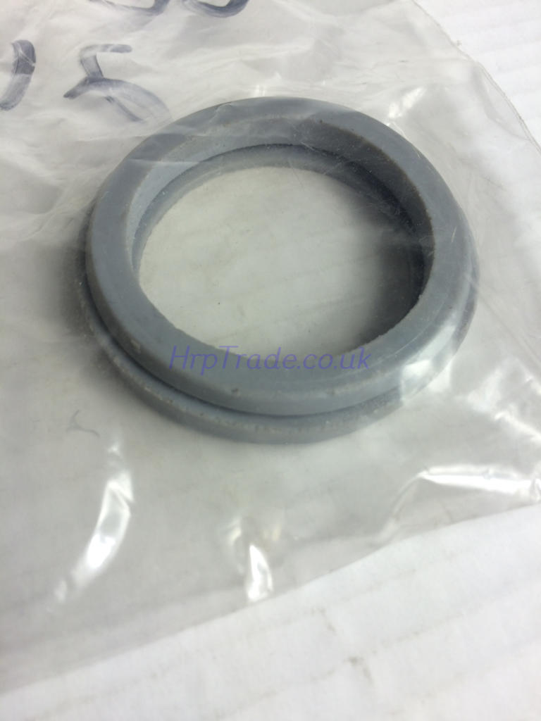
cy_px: 360
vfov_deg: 61.7
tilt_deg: -61.1
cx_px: 270
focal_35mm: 29
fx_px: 604
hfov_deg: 48.2
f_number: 2.2
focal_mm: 4.15
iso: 32
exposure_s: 1/120
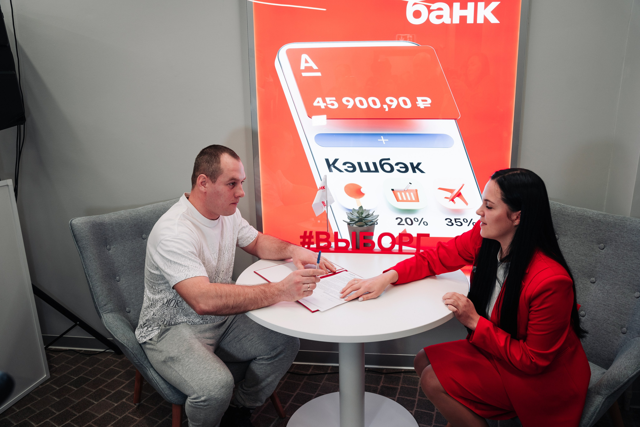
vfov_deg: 48.1
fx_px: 478
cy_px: 214
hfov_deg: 67.6
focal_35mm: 27
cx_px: 320
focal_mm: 26.9
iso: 320
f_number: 3.5
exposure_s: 1/125
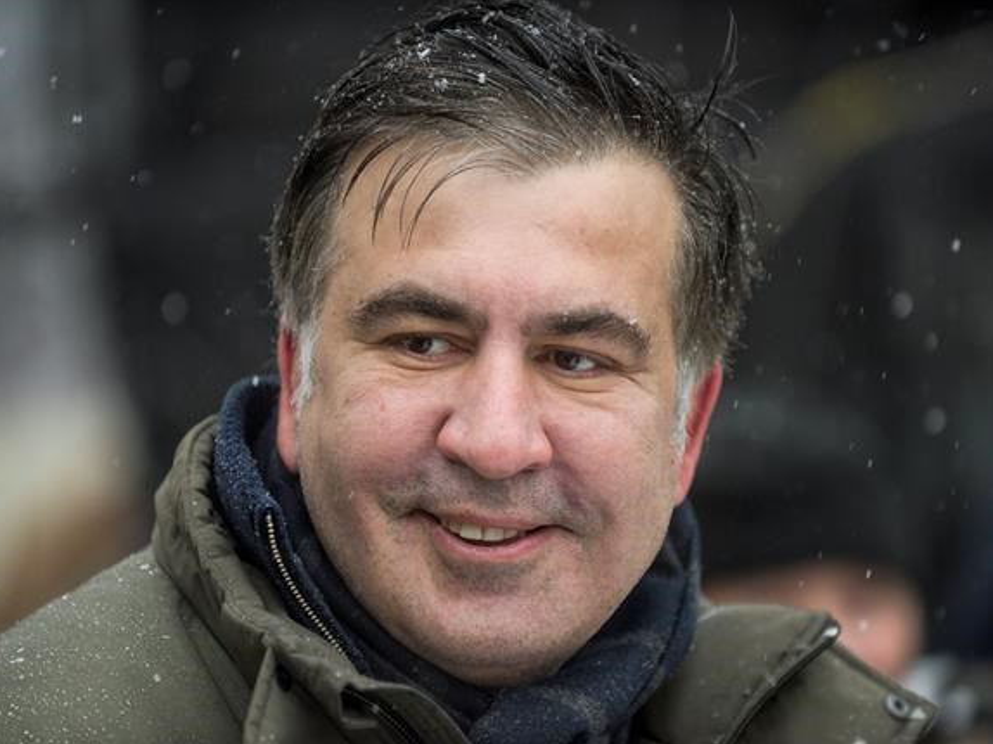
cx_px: 526
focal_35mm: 218
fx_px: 6251
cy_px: 372
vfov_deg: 6.8
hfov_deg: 9.1
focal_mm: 200
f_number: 3.2
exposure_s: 1/640
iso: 800
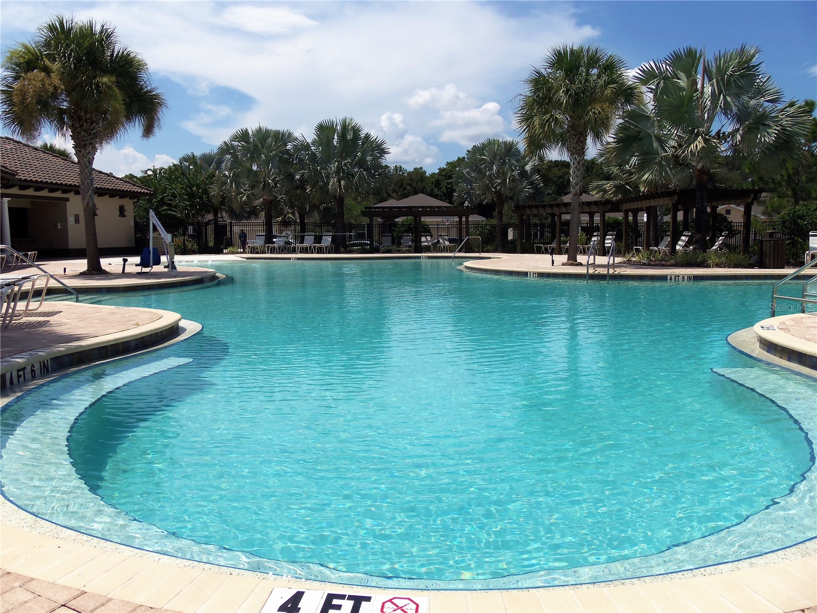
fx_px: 614
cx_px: 408
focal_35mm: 26
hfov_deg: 67.3
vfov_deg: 53.1
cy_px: 306
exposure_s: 1/160
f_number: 10.9
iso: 64
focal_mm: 4.7
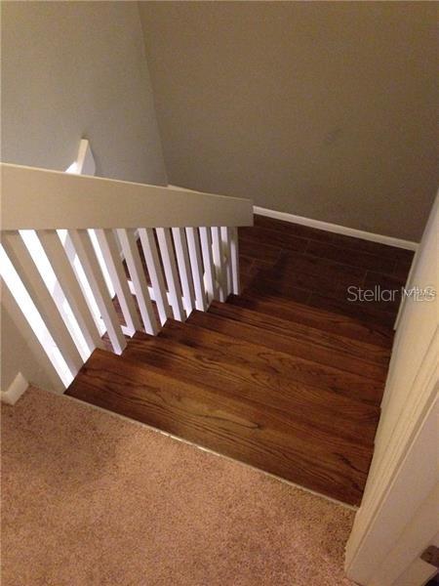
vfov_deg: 55.4
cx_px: 220
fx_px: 558
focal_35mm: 33
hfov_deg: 42.9
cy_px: 293
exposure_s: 1/15
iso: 800
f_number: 2.4
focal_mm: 4.12
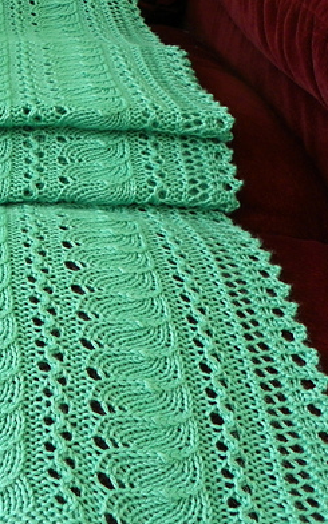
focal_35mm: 45
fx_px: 644
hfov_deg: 26.9
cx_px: -5
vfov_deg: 44.2
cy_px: 299
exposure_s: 1/30
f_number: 2.8
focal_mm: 4.6
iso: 100
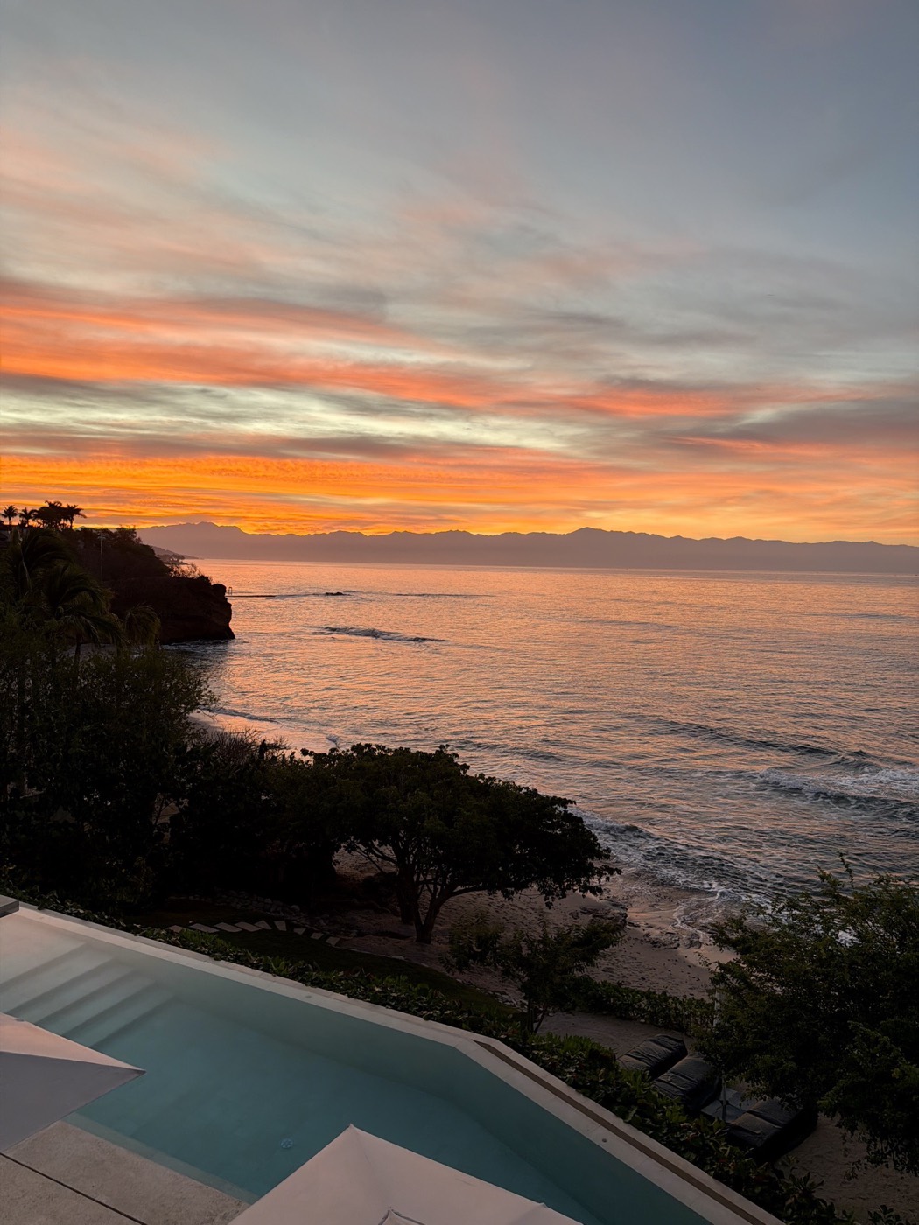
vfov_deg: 71.6
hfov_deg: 56.8
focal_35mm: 24
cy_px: 612
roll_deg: -0.9
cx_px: 460
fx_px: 850
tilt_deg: -3.5
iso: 64
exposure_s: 1/121
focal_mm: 6.76
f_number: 1.78
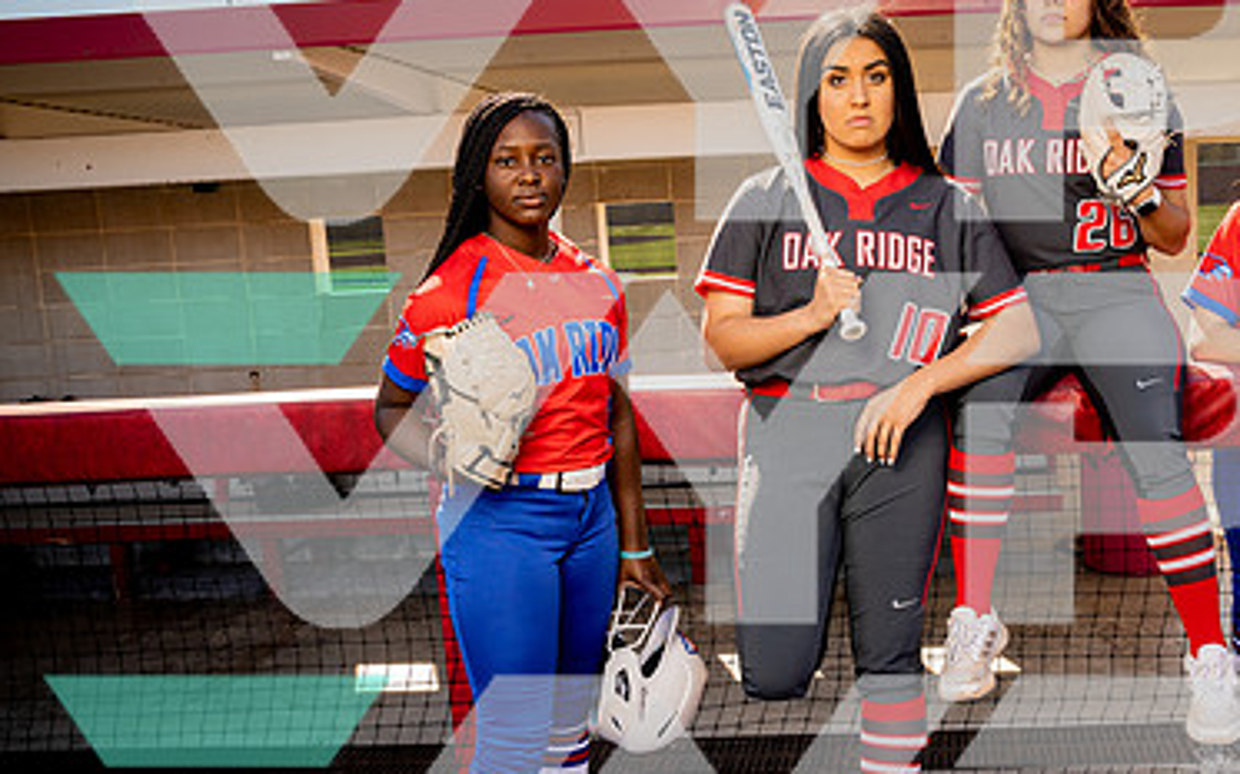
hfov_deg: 49.8
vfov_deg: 33.5
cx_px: 901
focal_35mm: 38
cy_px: 450
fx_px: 1284
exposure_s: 1/250
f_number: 7.1
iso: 250
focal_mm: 24
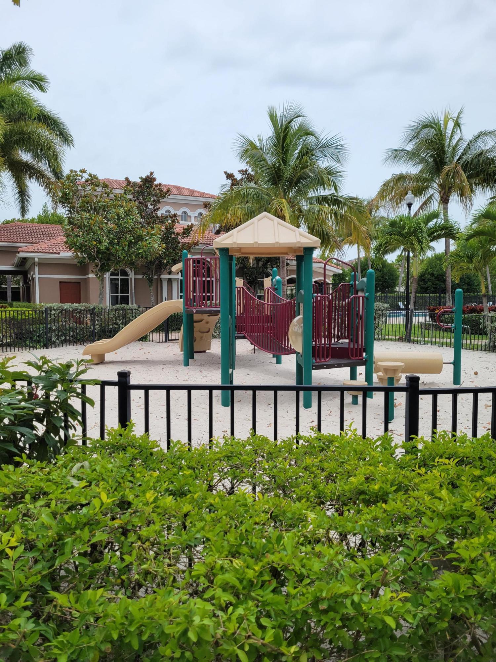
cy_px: 331
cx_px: 248
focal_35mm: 26
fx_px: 497
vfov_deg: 67.3
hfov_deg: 53.1
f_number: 1.8
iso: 40
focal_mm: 5.4
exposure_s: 1/2371
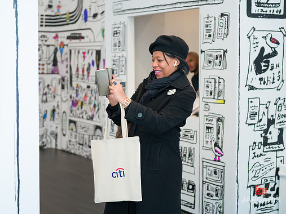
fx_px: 636
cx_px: 131
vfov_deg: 19.1
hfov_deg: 25.3
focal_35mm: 77
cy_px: 106
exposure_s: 1/400
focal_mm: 70
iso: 2500
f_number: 3.5
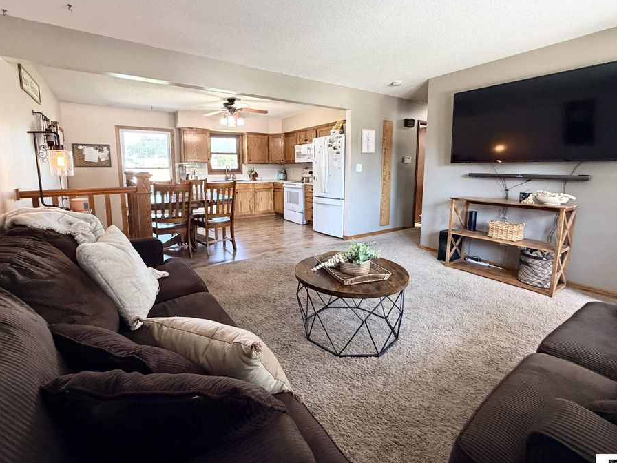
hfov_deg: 94.4
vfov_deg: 77.8
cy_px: 203
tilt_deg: -6.6
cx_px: 296
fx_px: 285
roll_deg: +2.0
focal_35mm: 16
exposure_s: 1/60
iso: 400
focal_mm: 2.22
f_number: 2.2
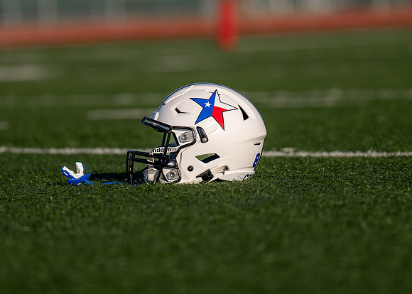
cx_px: 190
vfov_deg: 3.8
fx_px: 4382
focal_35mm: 375
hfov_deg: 5.4
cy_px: 137
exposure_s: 1/3200
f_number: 2.8
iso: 125
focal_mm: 200
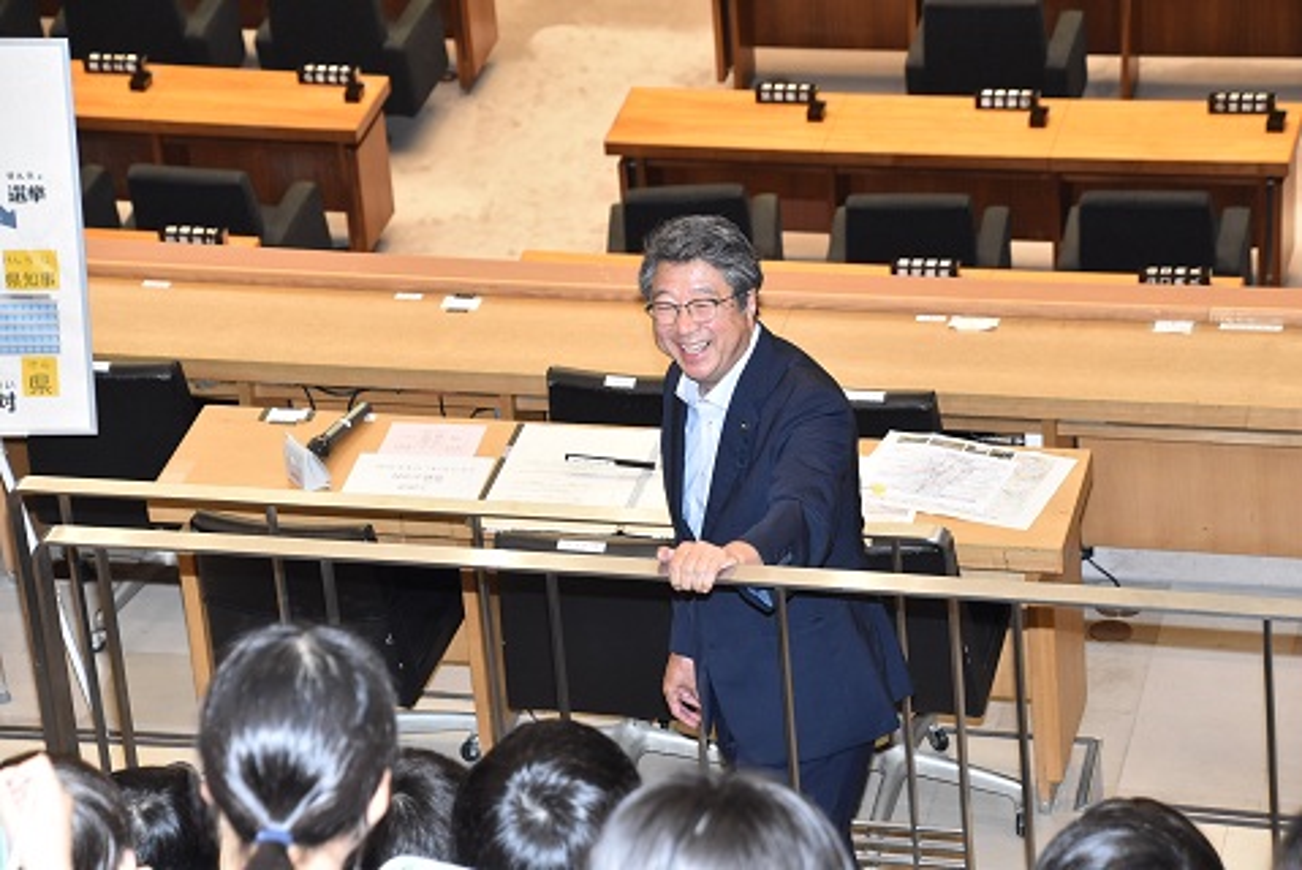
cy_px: 435
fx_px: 4614
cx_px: 651
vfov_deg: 10.8
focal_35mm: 128
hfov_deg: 16.1
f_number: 8
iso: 1600
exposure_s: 1/60
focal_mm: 85
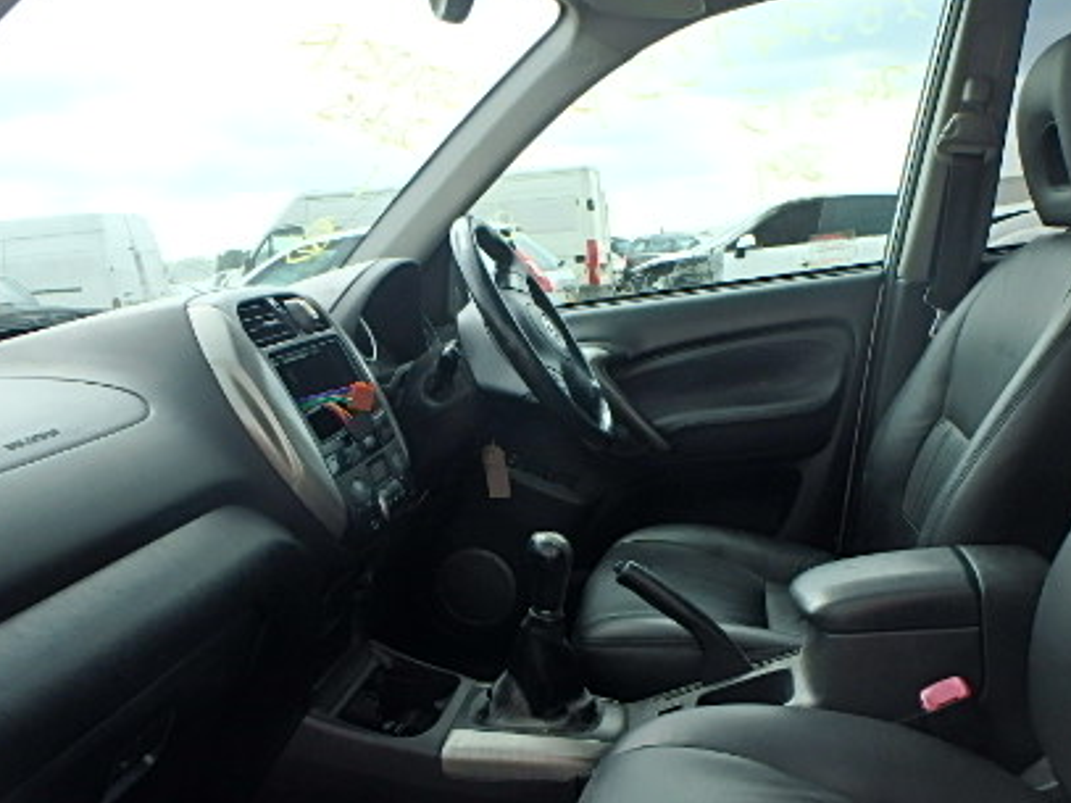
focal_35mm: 33
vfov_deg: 42.2
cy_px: 550
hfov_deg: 55.2
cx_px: 600
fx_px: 1021
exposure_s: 1/320
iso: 125
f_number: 3.5
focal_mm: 3.7
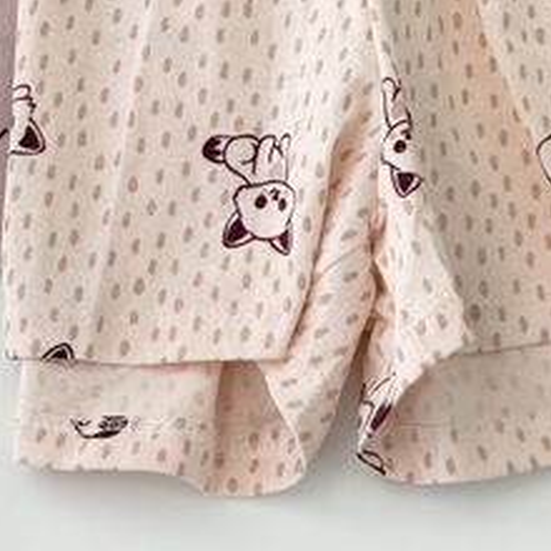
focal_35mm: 214
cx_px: 120
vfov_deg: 8.1
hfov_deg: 8.2
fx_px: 3854
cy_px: -99
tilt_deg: -72.2
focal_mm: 16.89
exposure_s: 1/121
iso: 80
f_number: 2.8
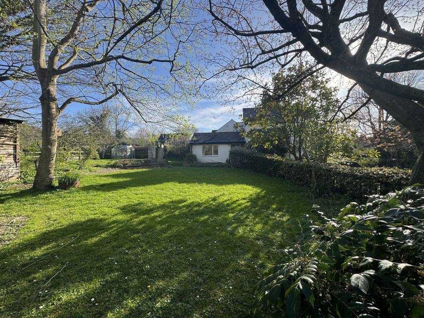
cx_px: 212
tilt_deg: +0.7
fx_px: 171
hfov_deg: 102.1
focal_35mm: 14
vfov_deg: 85.7
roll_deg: +0.7
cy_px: 159
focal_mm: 2.22
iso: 50
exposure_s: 1/831
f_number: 2.2
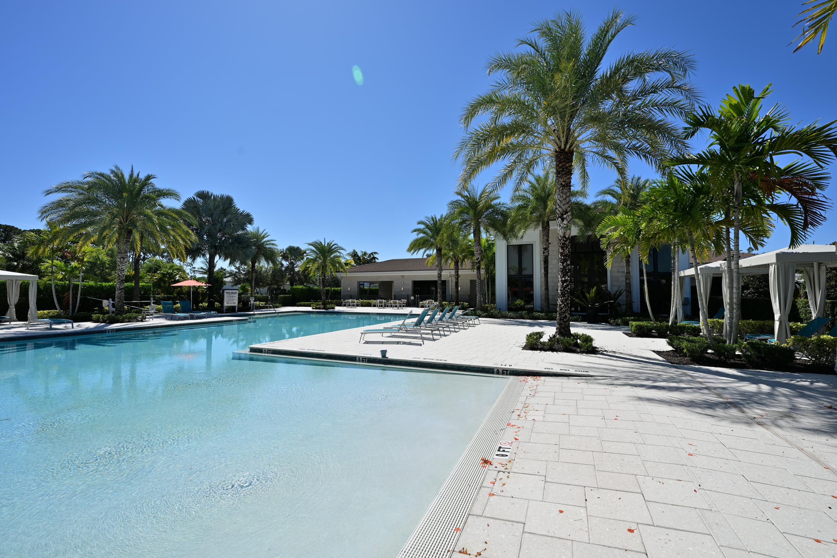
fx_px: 360
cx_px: 418
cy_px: 279
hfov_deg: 98.5
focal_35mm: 16
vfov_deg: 75.5
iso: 200
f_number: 8
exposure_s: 1/800
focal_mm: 15.5
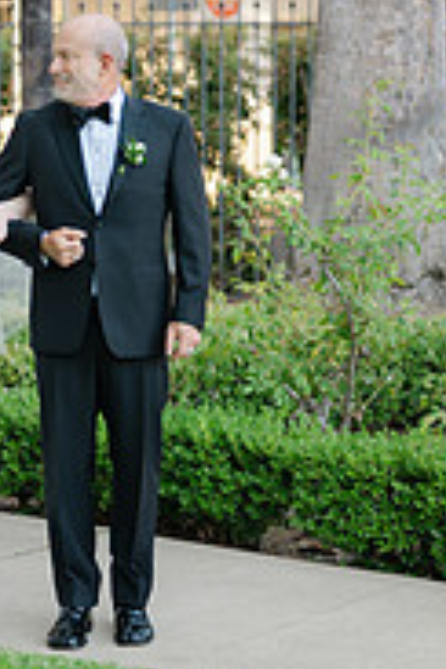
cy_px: 172
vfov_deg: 16.6
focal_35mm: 123
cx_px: -80
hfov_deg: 11.0
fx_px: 2286
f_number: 1.8
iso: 100
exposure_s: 1/400
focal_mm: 50
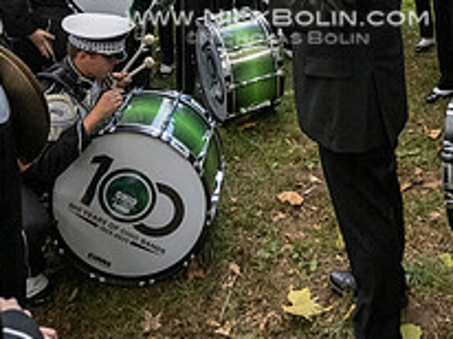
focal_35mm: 38
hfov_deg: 48.7
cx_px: 277
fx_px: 497
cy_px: -61
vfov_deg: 31.8
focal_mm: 14
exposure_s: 1/4000
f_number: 4
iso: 3200
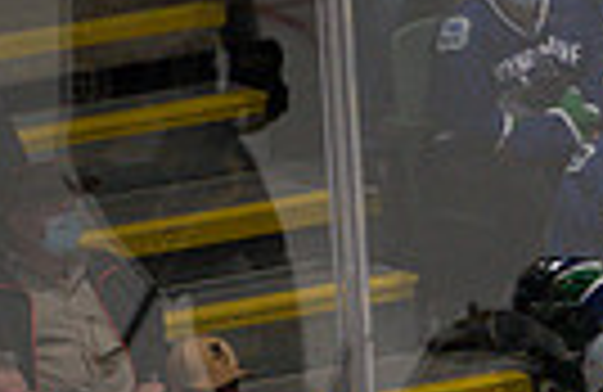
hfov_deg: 1.7
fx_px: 20703
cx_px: 684
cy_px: 546
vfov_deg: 1.1
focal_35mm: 1246
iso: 2500
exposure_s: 1/800
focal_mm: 280
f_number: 4
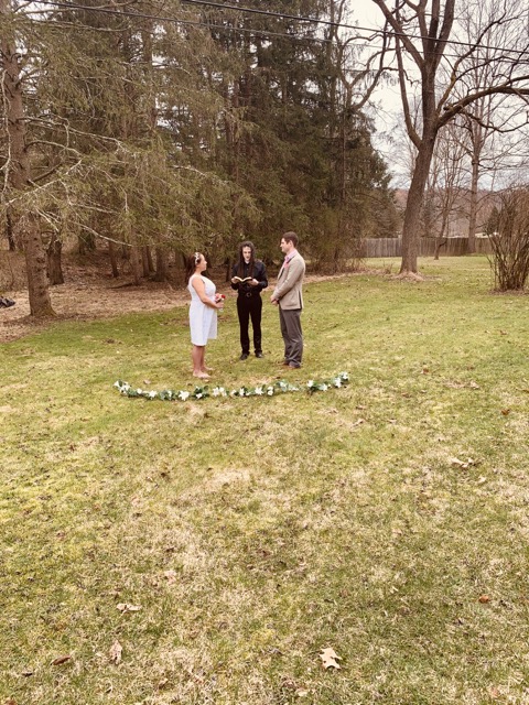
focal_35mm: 26
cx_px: 264
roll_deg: +1.6
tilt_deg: -12.9
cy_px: 352
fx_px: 530
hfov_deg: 53.1
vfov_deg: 67.3
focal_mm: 4.25
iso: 25
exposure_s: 1/419
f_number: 1.8
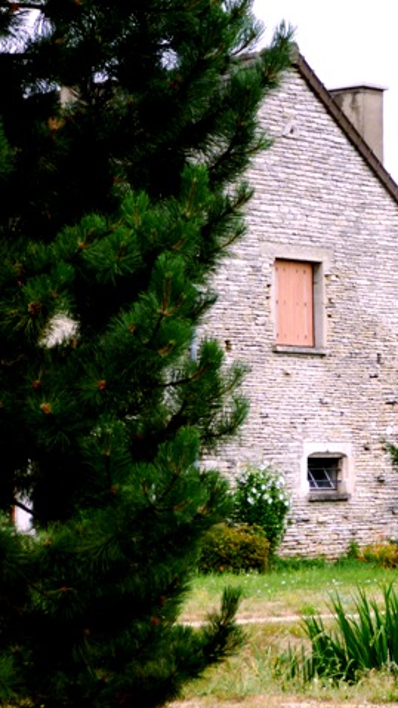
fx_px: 2738
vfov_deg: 14.7
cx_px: 450
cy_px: 354
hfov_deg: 8.2
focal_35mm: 146
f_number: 5.3
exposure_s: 1/160
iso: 100
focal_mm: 17.8
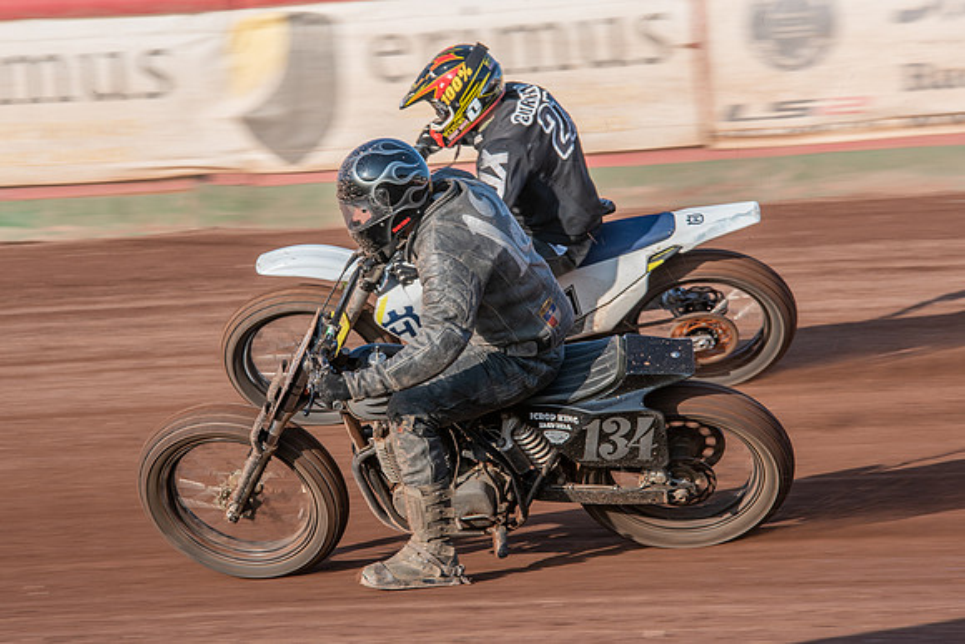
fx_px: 7392
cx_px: 426
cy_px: 265
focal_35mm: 276
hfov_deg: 7.5
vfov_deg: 5.0
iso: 125
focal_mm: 200
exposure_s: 1/200
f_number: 8
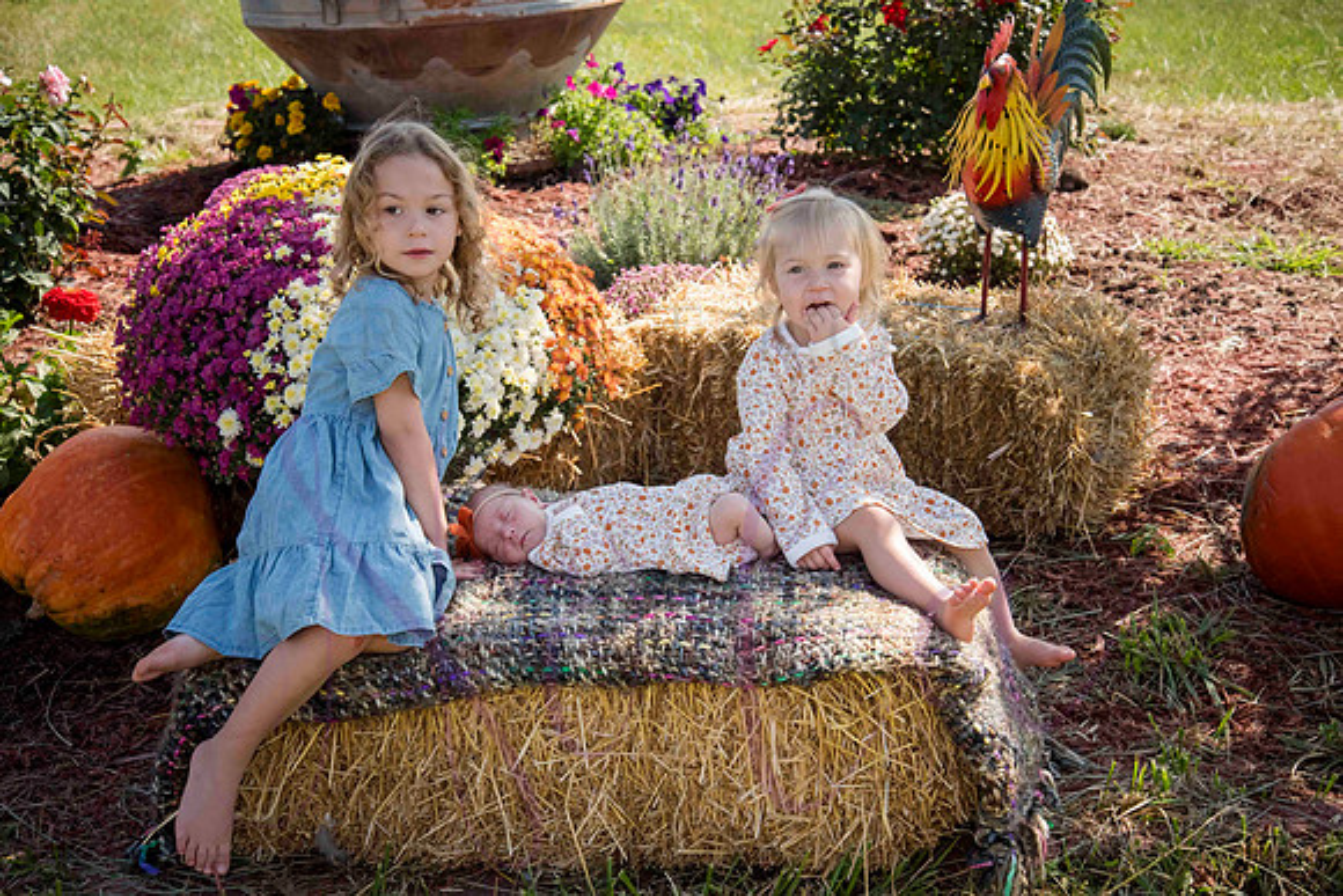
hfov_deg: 35.6
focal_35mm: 56
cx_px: 672
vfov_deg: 24.2
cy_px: 448
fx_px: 2090
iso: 400
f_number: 8
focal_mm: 56
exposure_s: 1/500
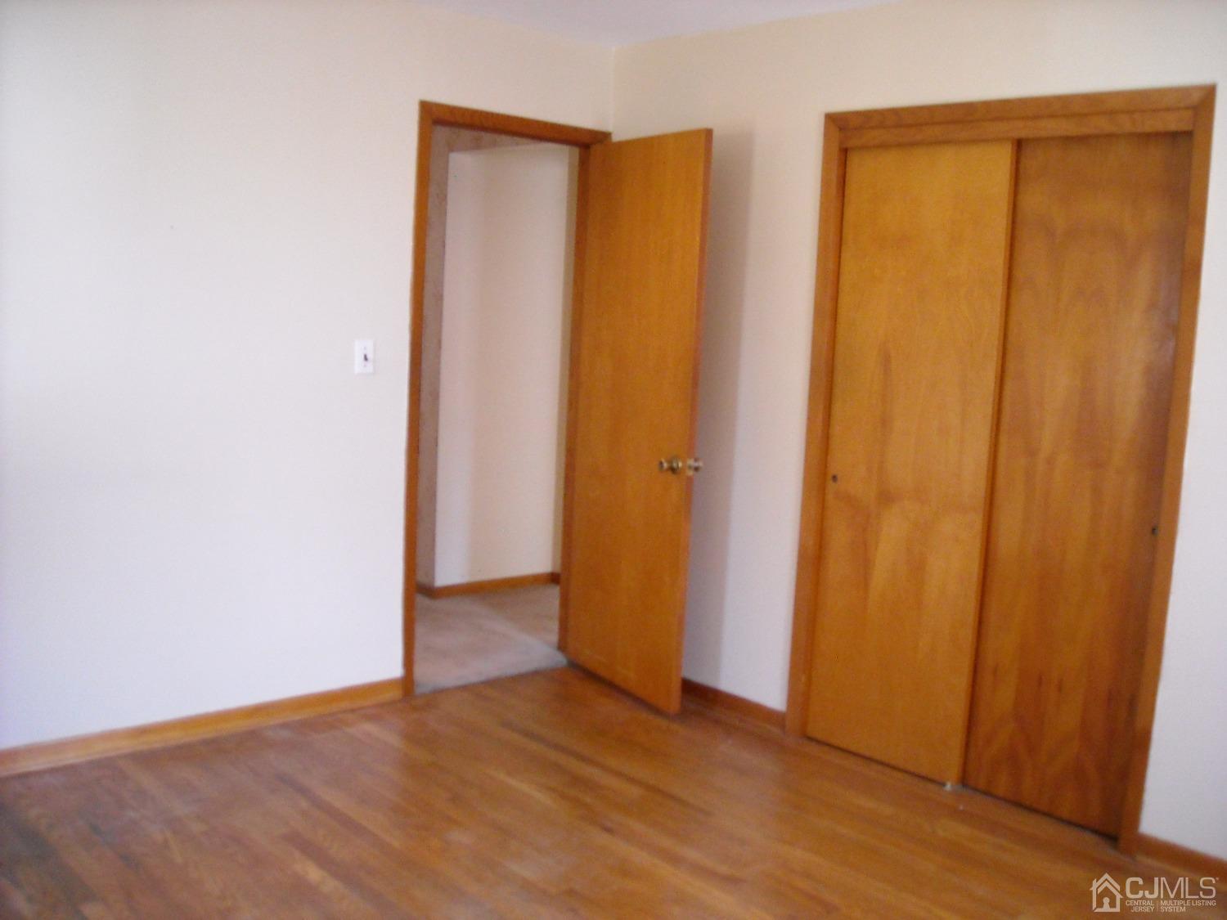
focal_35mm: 35
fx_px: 1241
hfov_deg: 52.6
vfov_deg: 40.7
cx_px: 614
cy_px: 460
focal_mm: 5.7
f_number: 2.8
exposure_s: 1/36
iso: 400
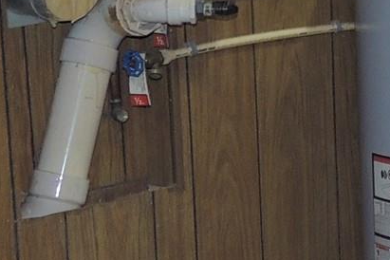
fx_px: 1571
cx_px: 609
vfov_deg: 9.5
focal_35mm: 145
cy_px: 174
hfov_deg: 13.3
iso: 200
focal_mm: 4.9
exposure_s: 1/30
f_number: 3.1
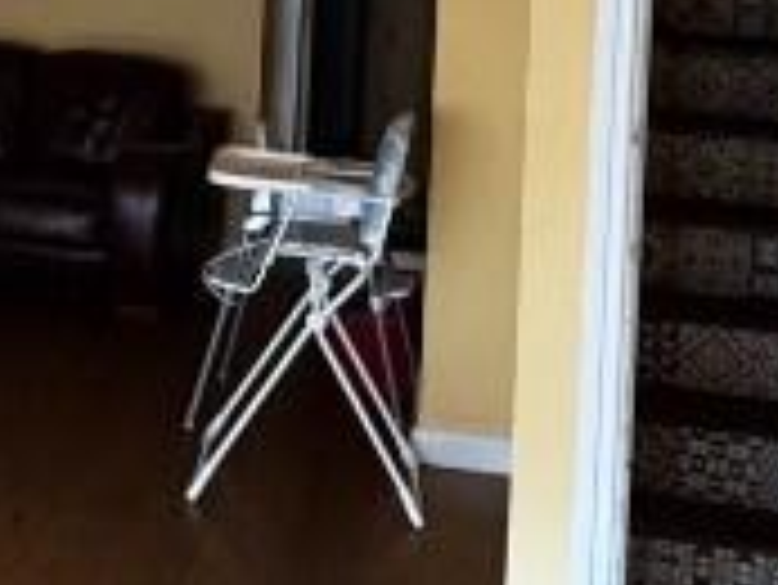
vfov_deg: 17.1
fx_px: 1867
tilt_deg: -2.6
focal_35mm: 83
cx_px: -238
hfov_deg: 21.3
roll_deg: -1.6
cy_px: -90
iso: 250
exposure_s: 1/99
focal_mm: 2.22
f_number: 2.2
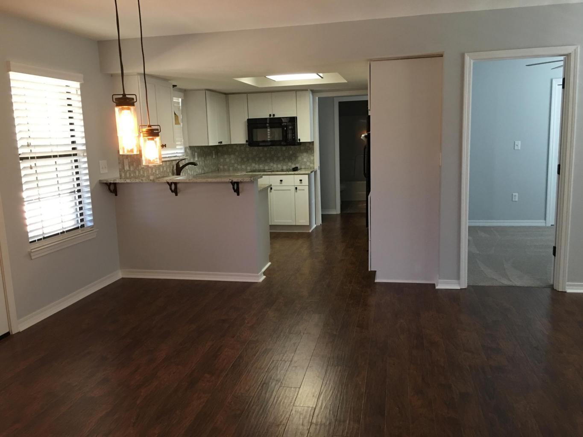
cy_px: 218
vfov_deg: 48.2
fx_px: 488
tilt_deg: -7.8
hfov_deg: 61.7
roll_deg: +1.4
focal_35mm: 29
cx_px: 292
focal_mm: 4.15
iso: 80
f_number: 2.2
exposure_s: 1/15
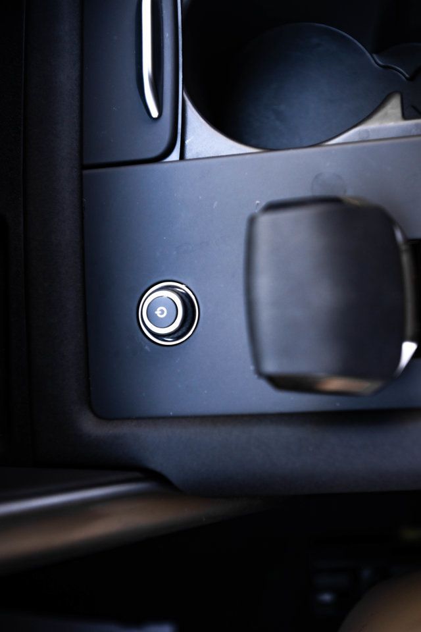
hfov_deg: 28.1
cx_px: 210
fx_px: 842
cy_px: 316
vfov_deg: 41.1
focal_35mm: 48
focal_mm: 48
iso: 800
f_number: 3.5
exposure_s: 1/200
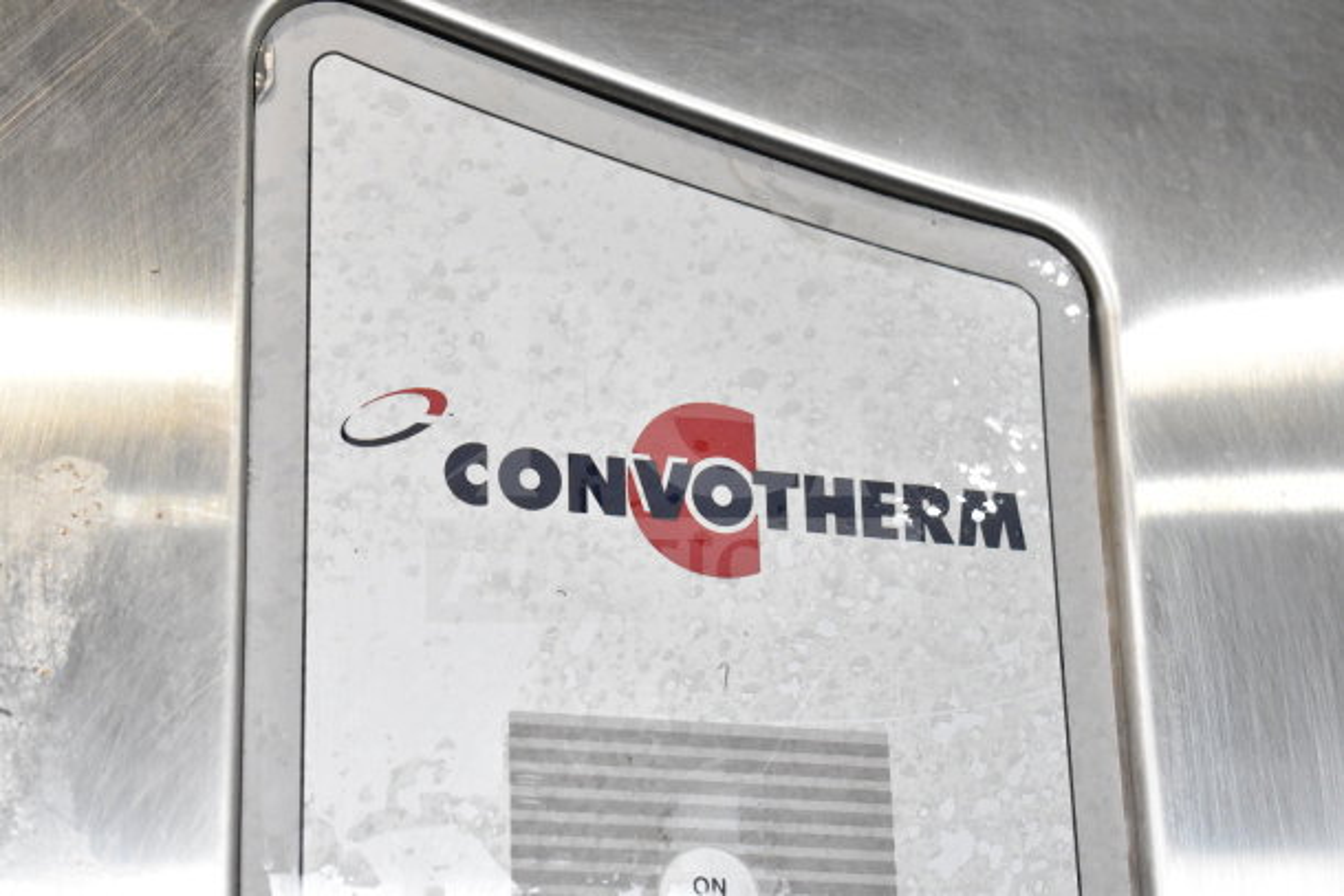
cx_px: 672
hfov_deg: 24.6
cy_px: 448
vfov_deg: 16.6
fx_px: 3081
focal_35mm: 82
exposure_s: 1/320
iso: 6400
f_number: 9
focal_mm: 55
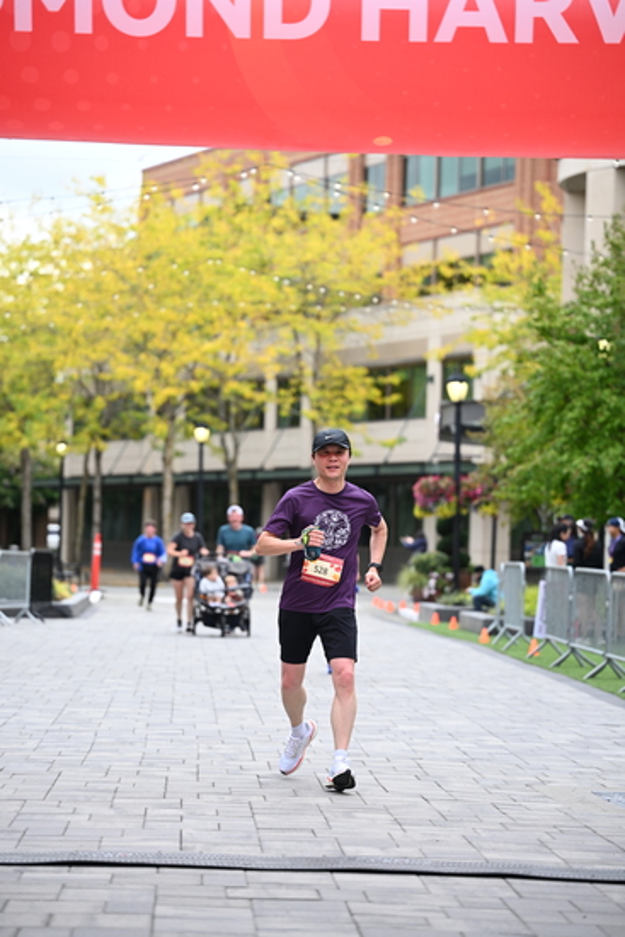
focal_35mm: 102
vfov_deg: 20.0
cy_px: 468
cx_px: 312
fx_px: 2654
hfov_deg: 13.4
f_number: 2.8
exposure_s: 1/2000
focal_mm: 102
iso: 640
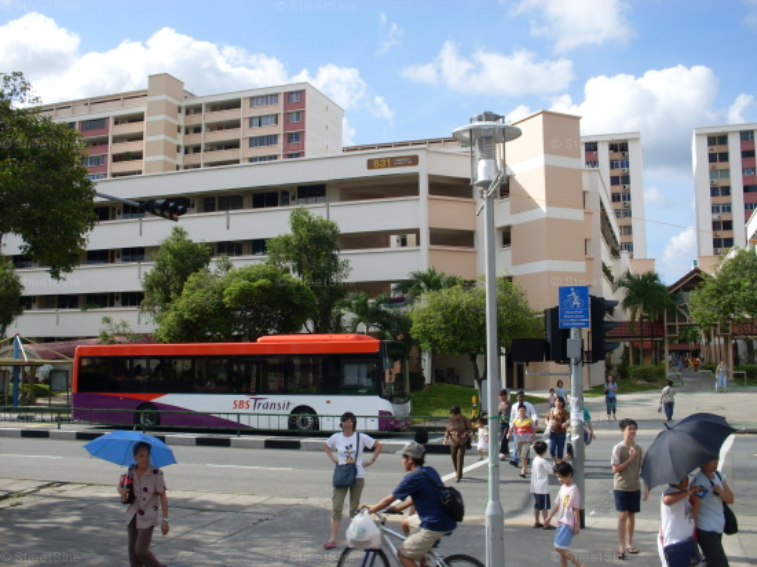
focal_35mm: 38
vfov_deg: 37.7
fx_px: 831
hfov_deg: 49.0
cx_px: 378
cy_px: 284
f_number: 8.4
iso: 80
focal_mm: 6.3
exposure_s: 1/180
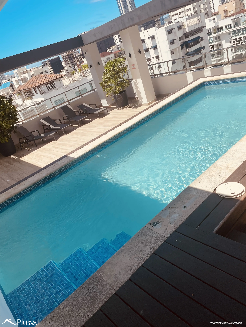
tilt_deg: -22.6
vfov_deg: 67.3
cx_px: 123
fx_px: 246
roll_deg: +19.7
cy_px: 164
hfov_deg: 53.1
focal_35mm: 26
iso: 32
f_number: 1.6
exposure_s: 1/4292
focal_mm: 4.2
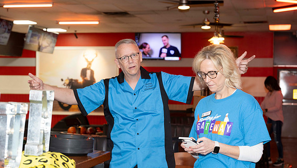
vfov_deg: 16.1
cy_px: 94
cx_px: 148
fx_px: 591
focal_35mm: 75
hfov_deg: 28.2
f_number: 5.6
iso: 800
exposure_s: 1/50
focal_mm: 71
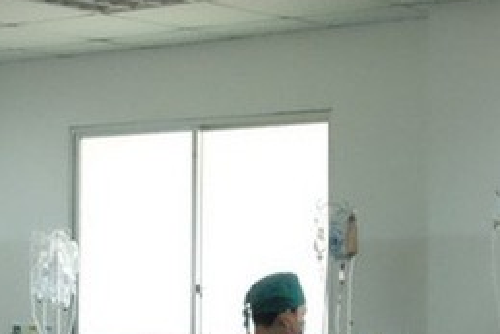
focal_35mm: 109
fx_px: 1514
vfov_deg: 12.4
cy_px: 327
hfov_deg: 18.7
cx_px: 324
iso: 6400
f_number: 6.4
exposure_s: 1/350
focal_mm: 29.3
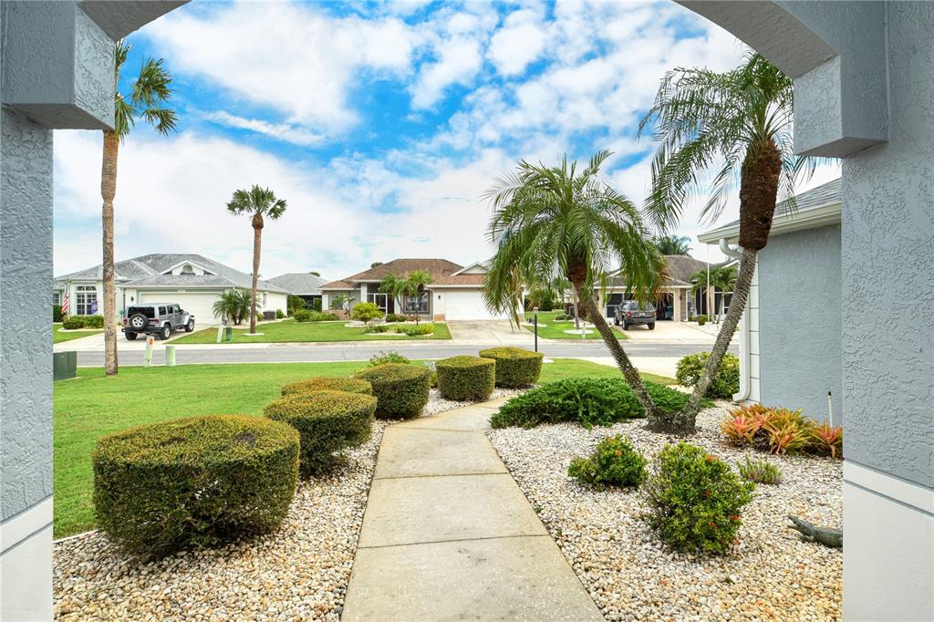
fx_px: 467
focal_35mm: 18
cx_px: 467
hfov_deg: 90.0
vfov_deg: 67.3
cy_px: 311
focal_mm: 12
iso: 640
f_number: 14
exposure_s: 1/250
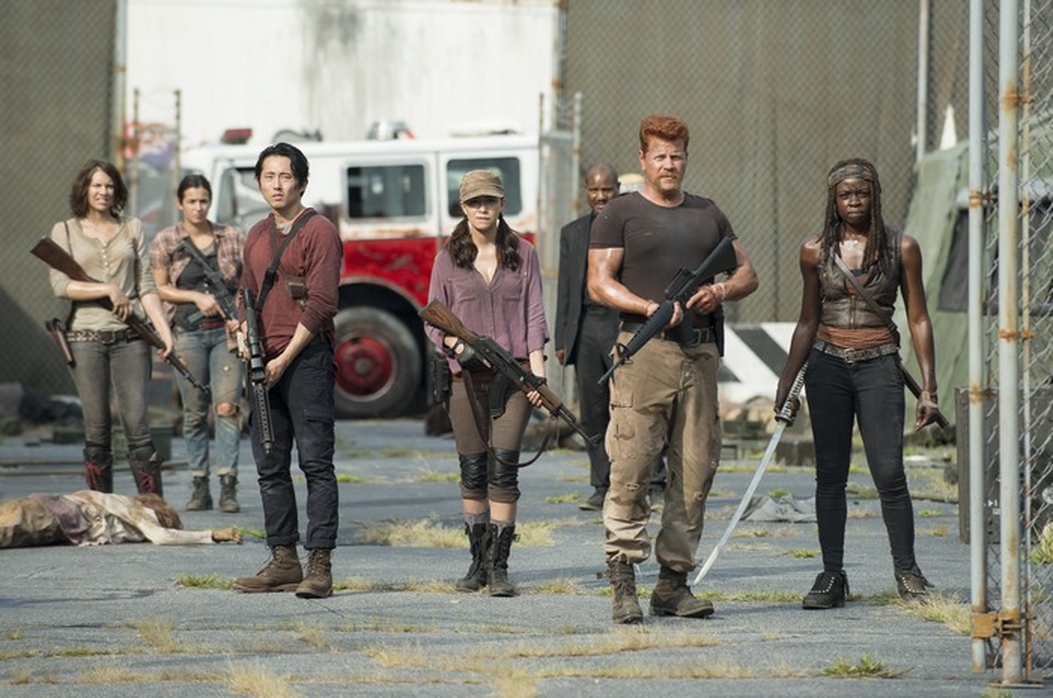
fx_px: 5839
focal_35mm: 200
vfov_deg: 6.8
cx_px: 526
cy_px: 349
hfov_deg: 10.3
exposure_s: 1/1250
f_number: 4
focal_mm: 200
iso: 200
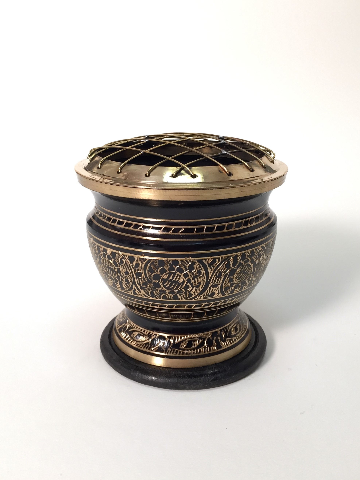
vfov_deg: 61.7
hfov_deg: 48.2
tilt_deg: -14.2
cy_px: 240
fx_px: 402
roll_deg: -0.3
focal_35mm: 29
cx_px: 180
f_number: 2.2
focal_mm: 4.15
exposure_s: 1/33
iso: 32
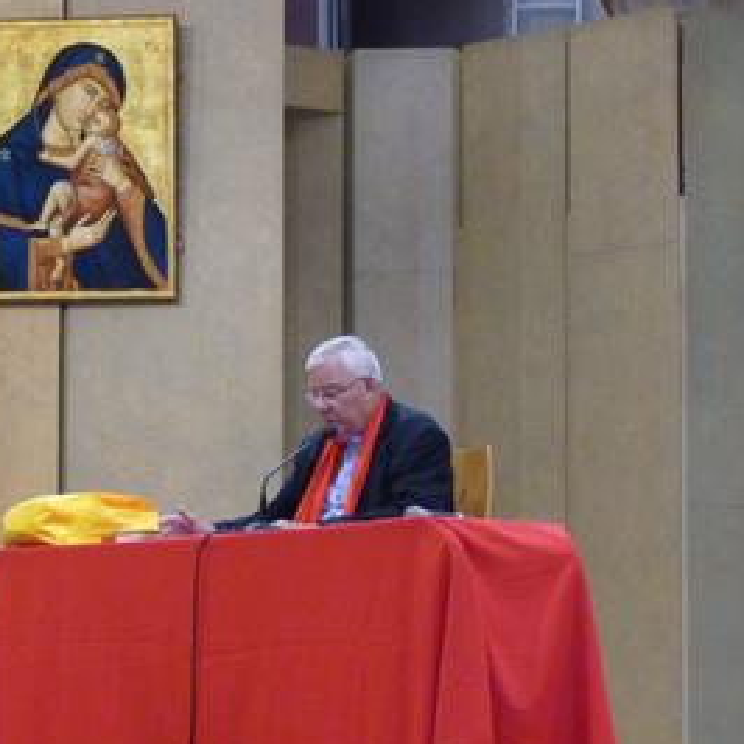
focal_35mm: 211
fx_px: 5131
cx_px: 213
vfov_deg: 8.3
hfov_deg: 8.3
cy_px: 350
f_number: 3.7
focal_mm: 28.3
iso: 800
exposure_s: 1/20
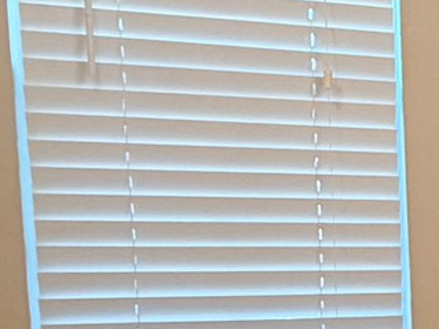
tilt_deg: -6.4
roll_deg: -0.9
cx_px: 944
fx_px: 1141
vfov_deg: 16.2
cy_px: 307
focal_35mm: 90
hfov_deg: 15.7
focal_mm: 2.22
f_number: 2.2
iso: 200
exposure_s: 1/120
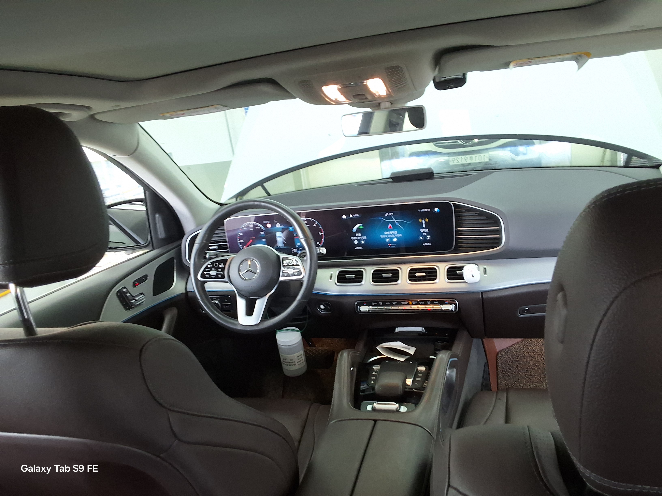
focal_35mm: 28
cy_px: 248
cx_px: 331
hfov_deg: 63.4
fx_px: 535
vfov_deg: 49.7
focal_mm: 2.91
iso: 64
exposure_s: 1/40
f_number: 1.9
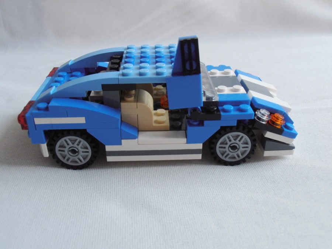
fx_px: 355
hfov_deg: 50.1
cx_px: 166
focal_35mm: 37
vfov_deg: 38.7
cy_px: 124
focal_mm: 6.61
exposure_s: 1/100
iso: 80
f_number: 3.9
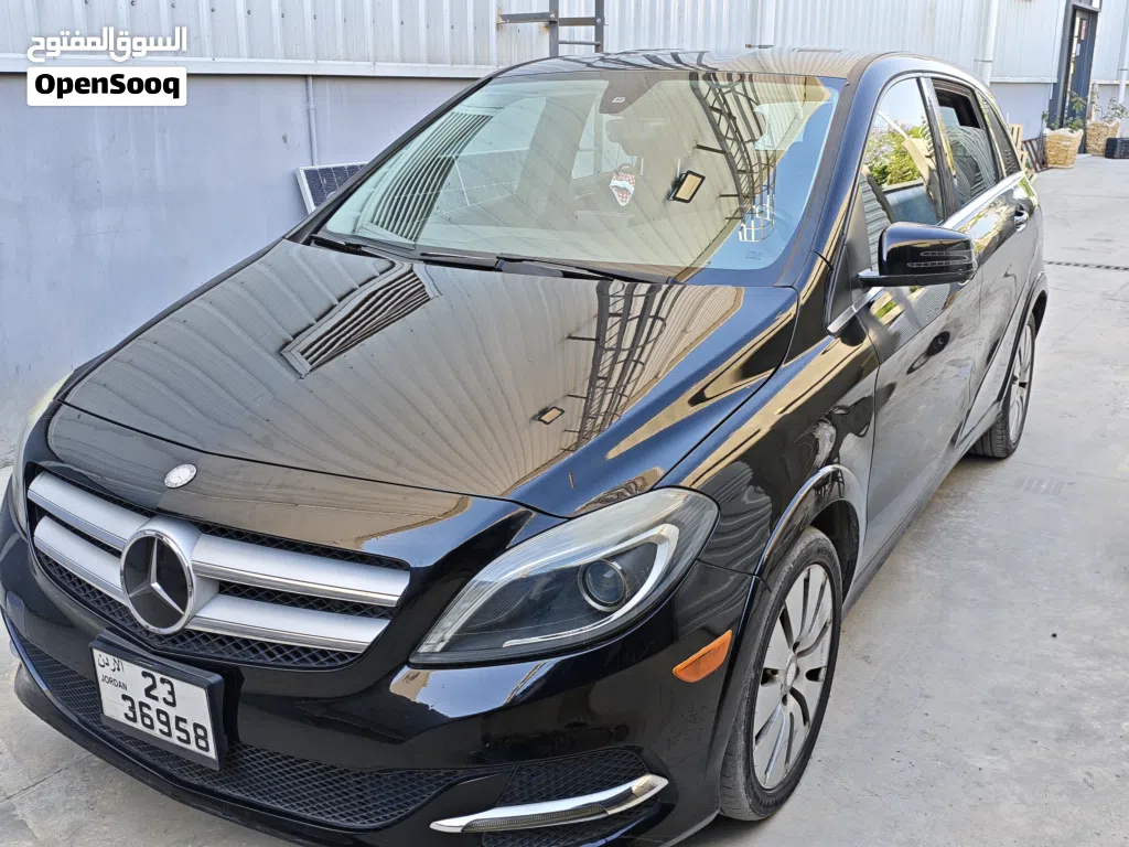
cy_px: 424
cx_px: 564
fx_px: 1076
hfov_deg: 55.4
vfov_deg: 42.9
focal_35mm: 33
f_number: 1.5
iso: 50
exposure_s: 1/339
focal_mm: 4.94
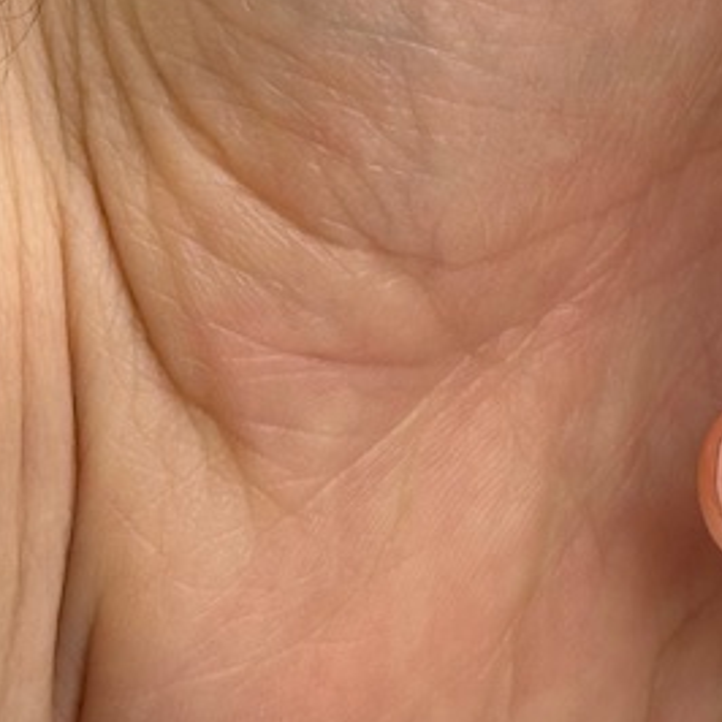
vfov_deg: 8.3
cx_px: 955
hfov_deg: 8.4
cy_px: -554
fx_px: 4814
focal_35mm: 204
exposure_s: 1/171
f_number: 1.78
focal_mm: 6.86
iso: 64
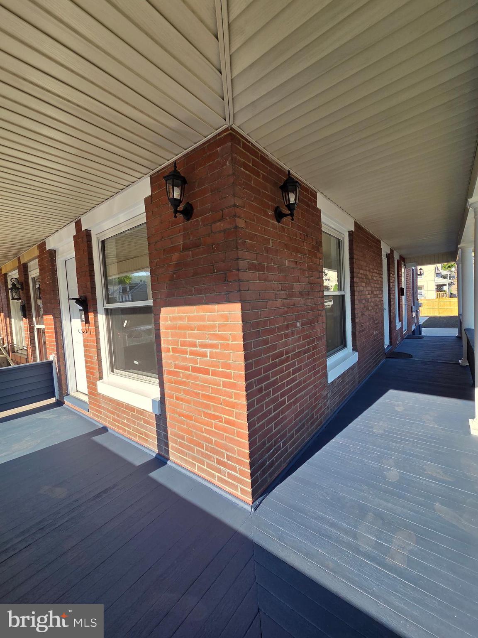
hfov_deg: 89.9
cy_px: 319
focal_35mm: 13
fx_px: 239
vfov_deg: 106.2
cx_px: 239
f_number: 2.2
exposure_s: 1/586
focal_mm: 2.2
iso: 50
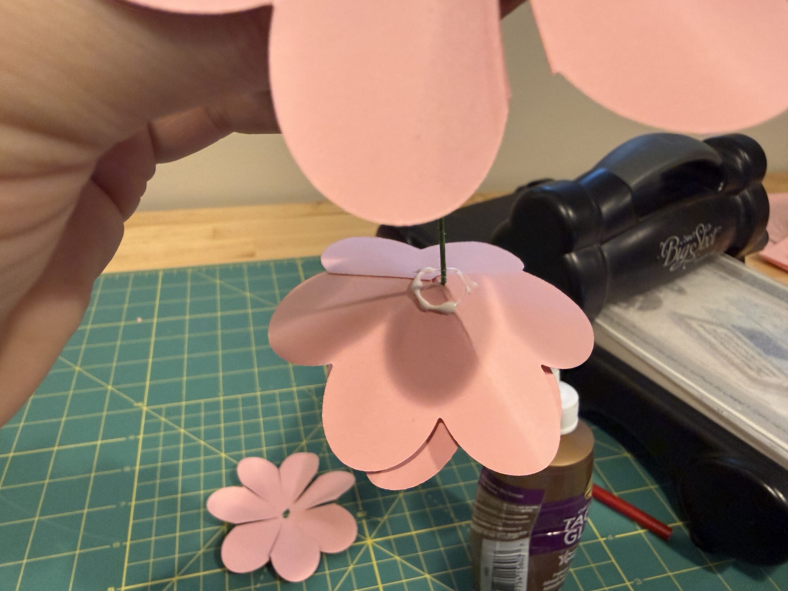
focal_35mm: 24
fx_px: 546
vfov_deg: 56.8
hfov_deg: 71.6
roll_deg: -2.1
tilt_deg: -33.4
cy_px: 296
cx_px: 394
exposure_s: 1/58
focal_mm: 2.22
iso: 400
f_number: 2.2
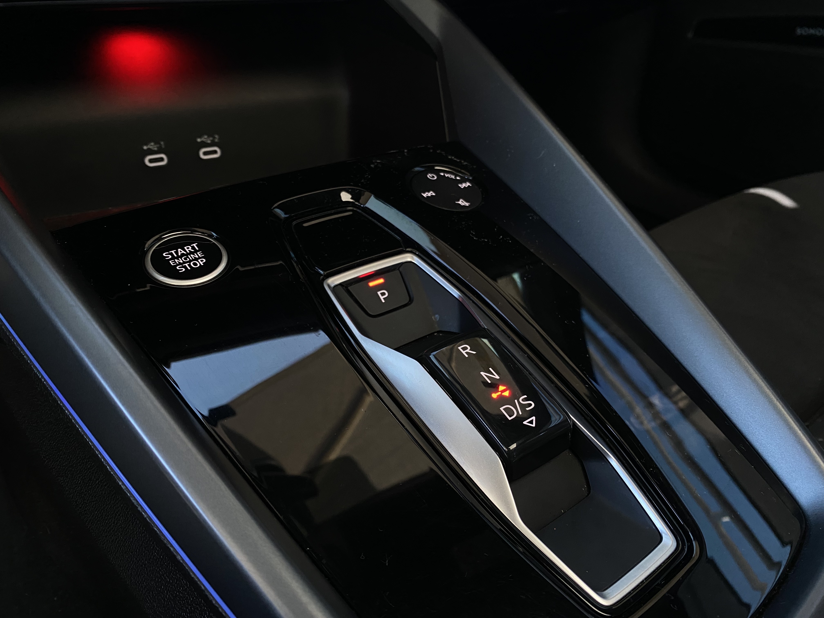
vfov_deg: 53.1
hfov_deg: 67.3
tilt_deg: -34.6
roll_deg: -5.8
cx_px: 412
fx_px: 619
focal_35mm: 26
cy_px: 309
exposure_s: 1/52
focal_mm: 4.25
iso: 250
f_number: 1.8
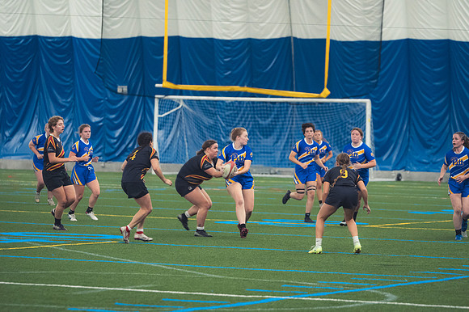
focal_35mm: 202
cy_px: 156
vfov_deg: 6.8
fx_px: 2630
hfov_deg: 10.2
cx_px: 234
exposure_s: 1/320
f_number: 2.8
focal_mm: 135
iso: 3200
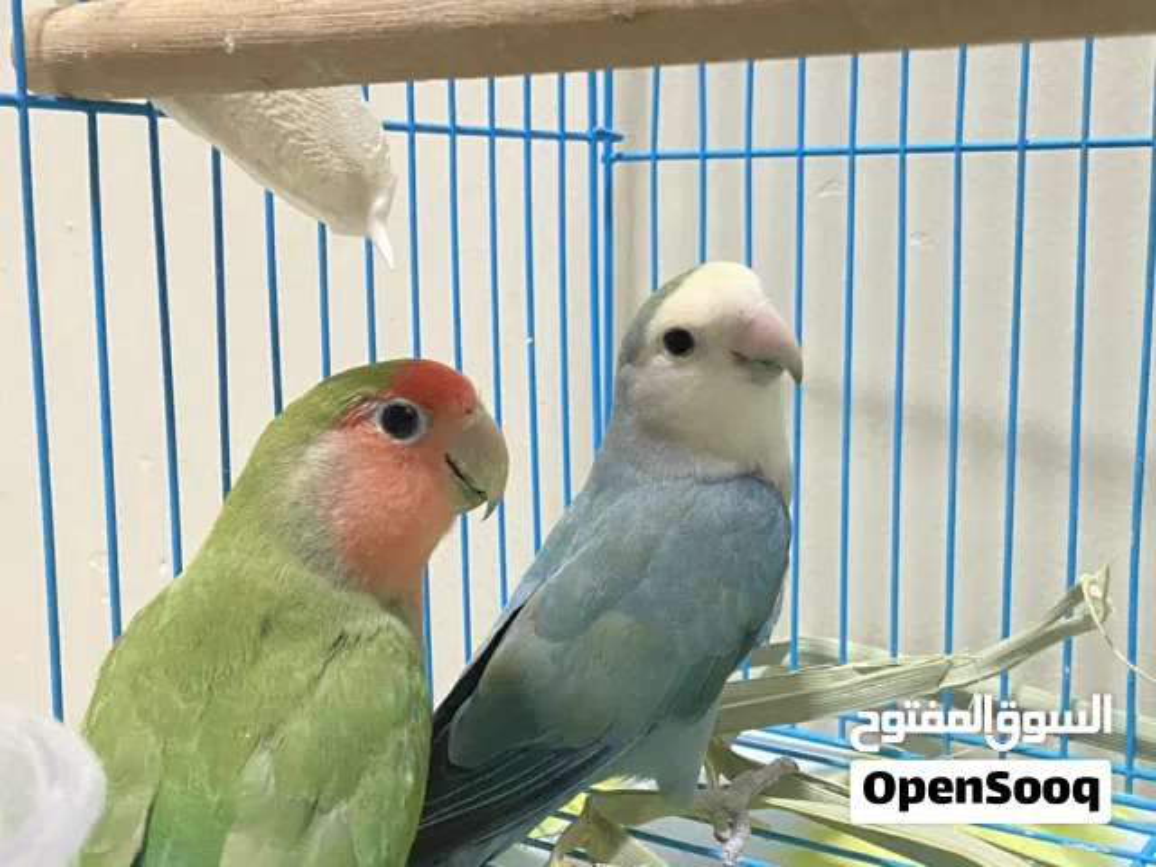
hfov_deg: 67.3
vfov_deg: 53.1
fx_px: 868
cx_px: 578
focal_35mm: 26
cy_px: 434
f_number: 1.8
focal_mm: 4.25
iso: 500
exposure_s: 1/59
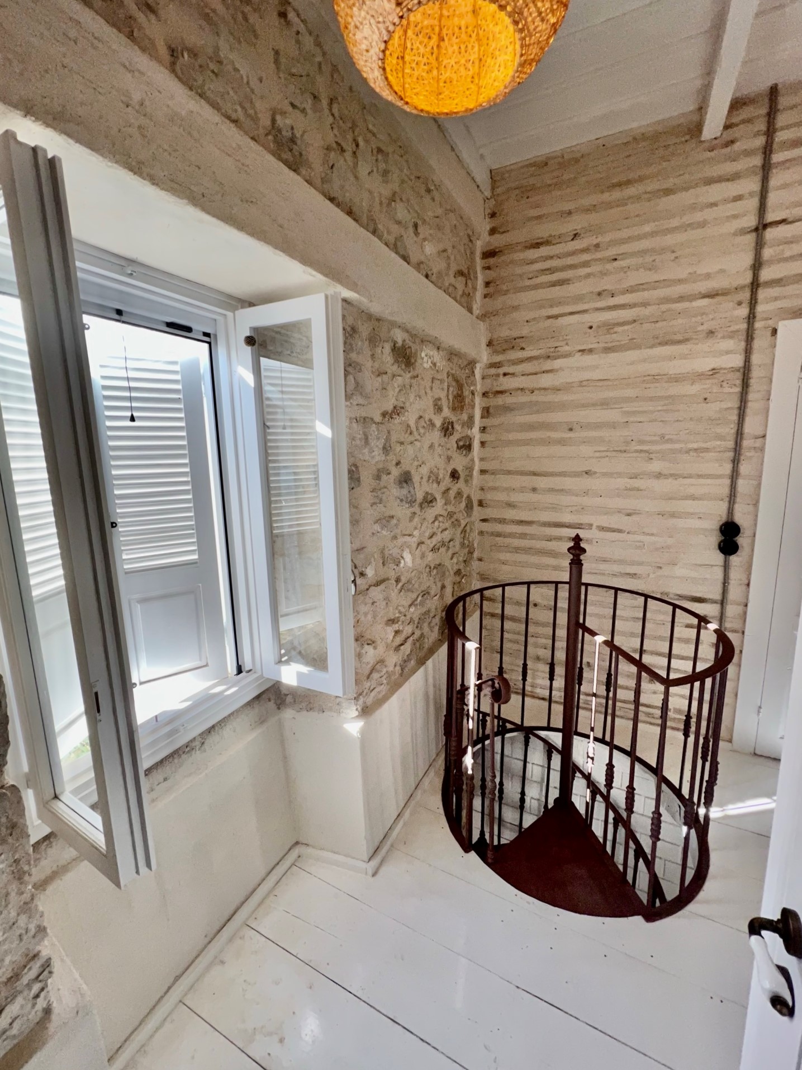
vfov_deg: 106.2
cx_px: 401
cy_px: 535
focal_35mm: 13
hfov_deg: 89.9
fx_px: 402
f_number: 1.8
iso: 64
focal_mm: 1.57
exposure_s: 1/100
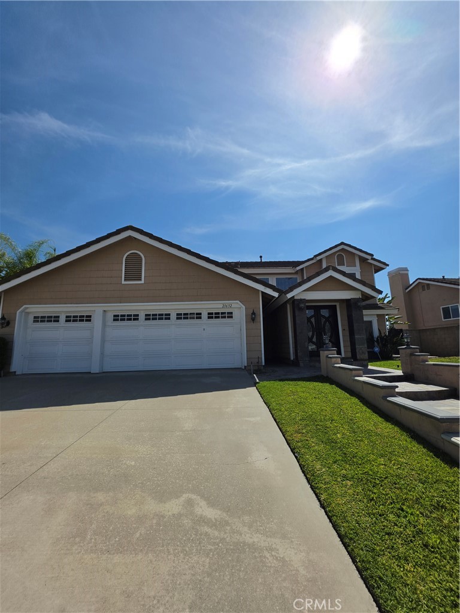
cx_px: 230
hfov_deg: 89.9
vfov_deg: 106.2
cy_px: 306
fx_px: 230
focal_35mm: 13
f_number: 1.9
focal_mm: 2.2
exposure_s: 1/4863
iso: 32
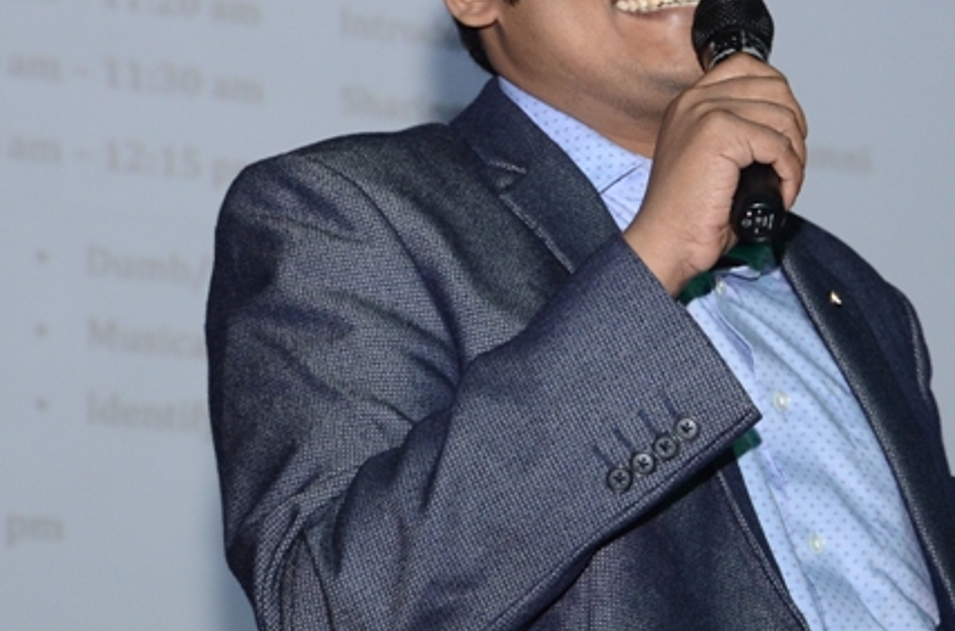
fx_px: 5687
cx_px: 675
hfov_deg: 9.6
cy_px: 182
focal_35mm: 215
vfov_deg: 6.3
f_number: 5.3
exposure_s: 1/125
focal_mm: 62
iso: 800
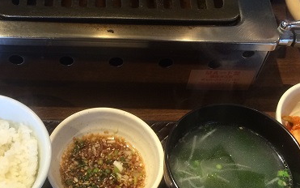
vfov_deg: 22.3
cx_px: 95
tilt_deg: -55.3
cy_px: 115
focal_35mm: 58
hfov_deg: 34.7
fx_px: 474
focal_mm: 4.15
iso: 80
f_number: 2.2
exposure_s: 1/33
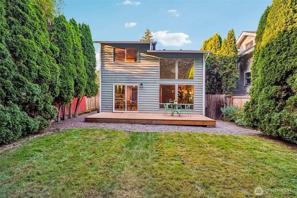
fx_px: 132
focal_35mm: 16
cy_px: 99
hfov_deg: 96.7
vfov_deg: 73.8
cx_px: 148
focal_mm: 16
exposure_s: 1/40
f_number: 8
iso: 1600
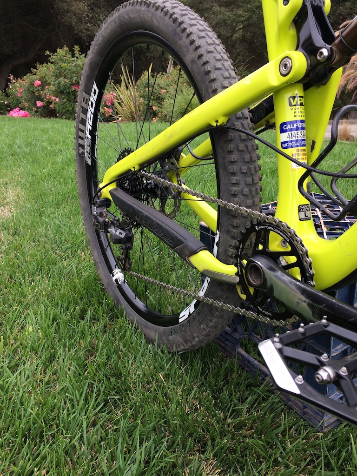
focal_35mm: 29
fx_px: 399
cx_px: 178
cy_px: 238
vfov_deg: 61.7
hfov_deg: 48.2
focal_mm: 4.15
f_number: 2.2
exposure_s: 1/218
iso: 32
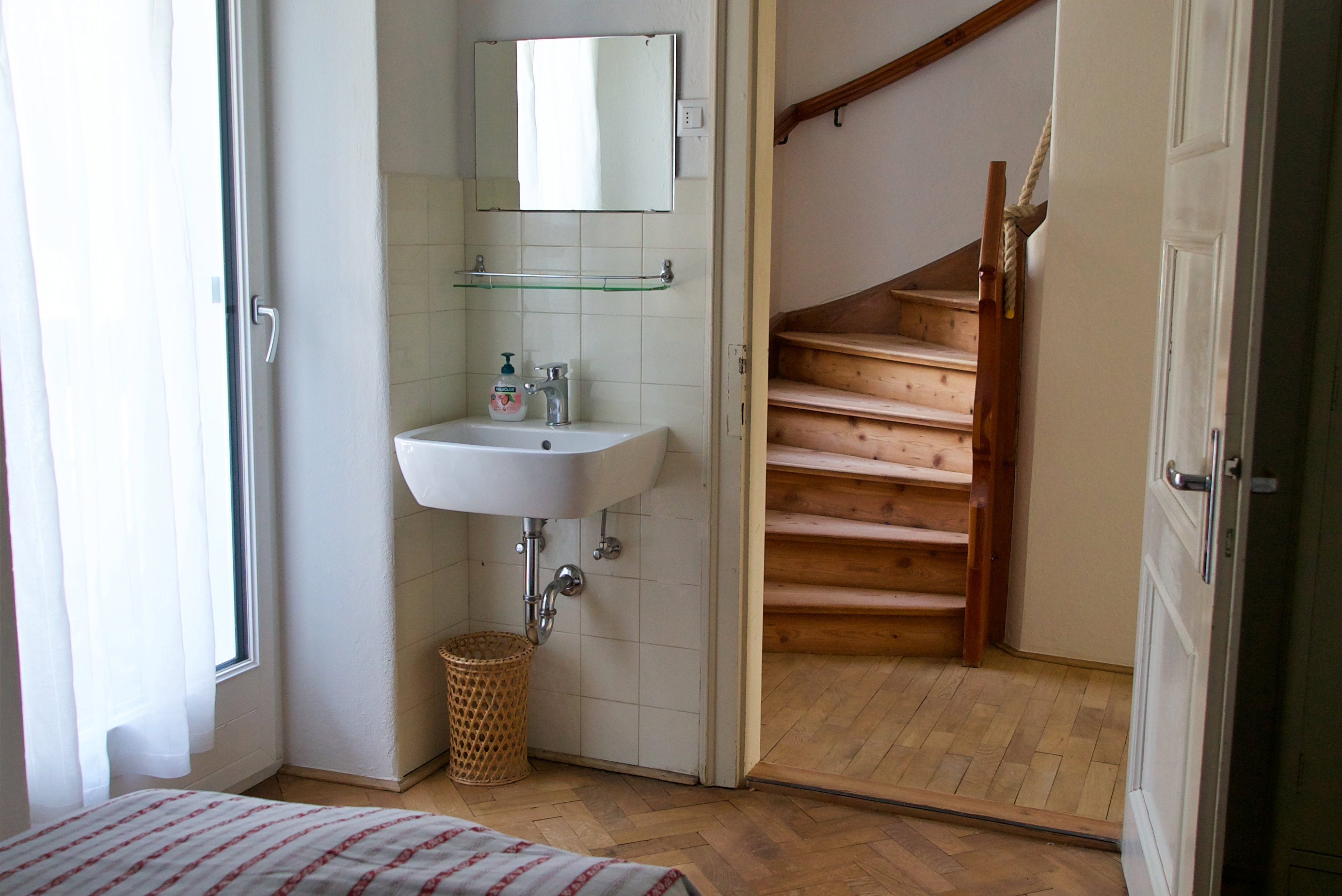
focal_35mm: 36
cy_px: 448
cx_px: 671
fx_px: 1342
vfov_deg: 36.9
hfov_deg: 53.1
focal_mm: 24
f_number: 4
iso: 2000
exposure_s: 1/160
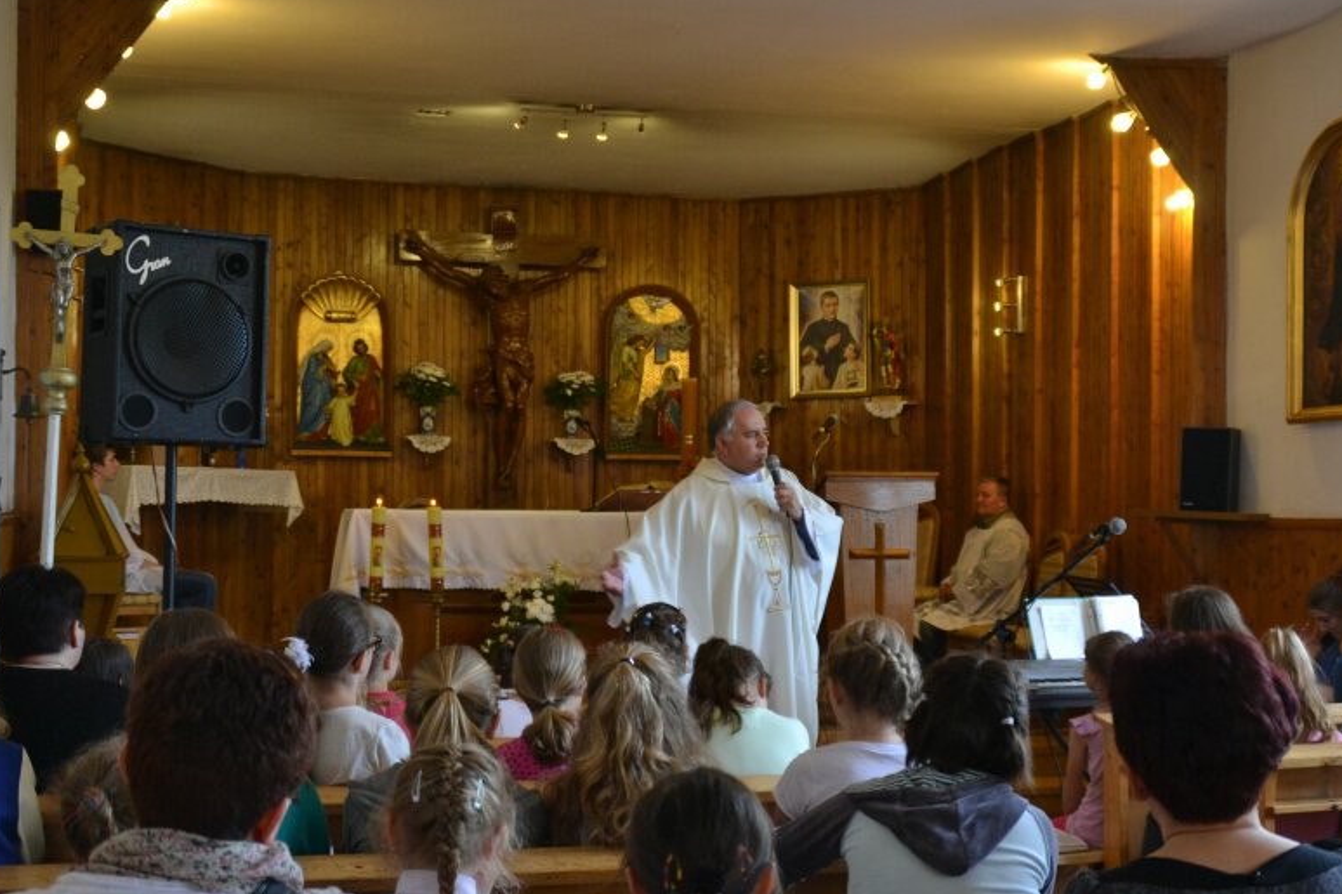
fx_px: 1851
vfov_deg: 27.2
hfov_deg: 39.8
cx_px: 700
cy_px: 460
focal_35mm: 50
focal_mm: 25
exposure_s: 1/60
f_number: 3.8
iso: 640
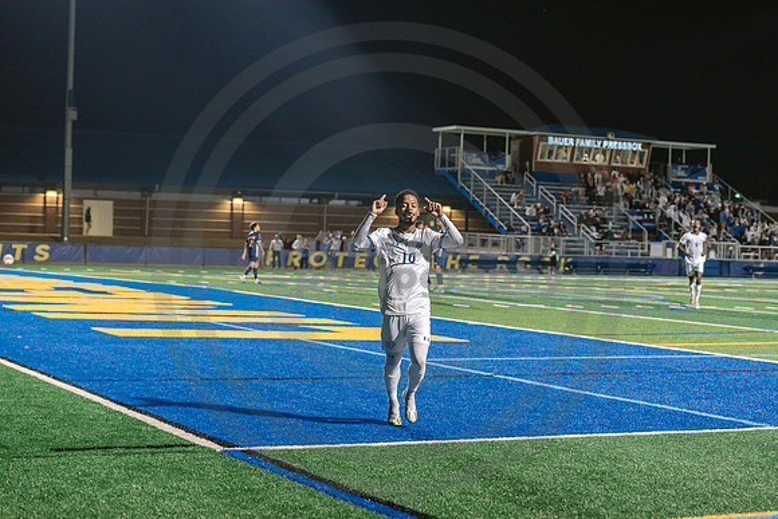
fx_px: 1513
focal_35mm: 70
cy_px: 260
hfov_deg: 28.8
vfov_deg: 19.5
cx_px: 389
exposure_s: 1/320
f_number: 3.5
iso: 2500
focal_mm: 70
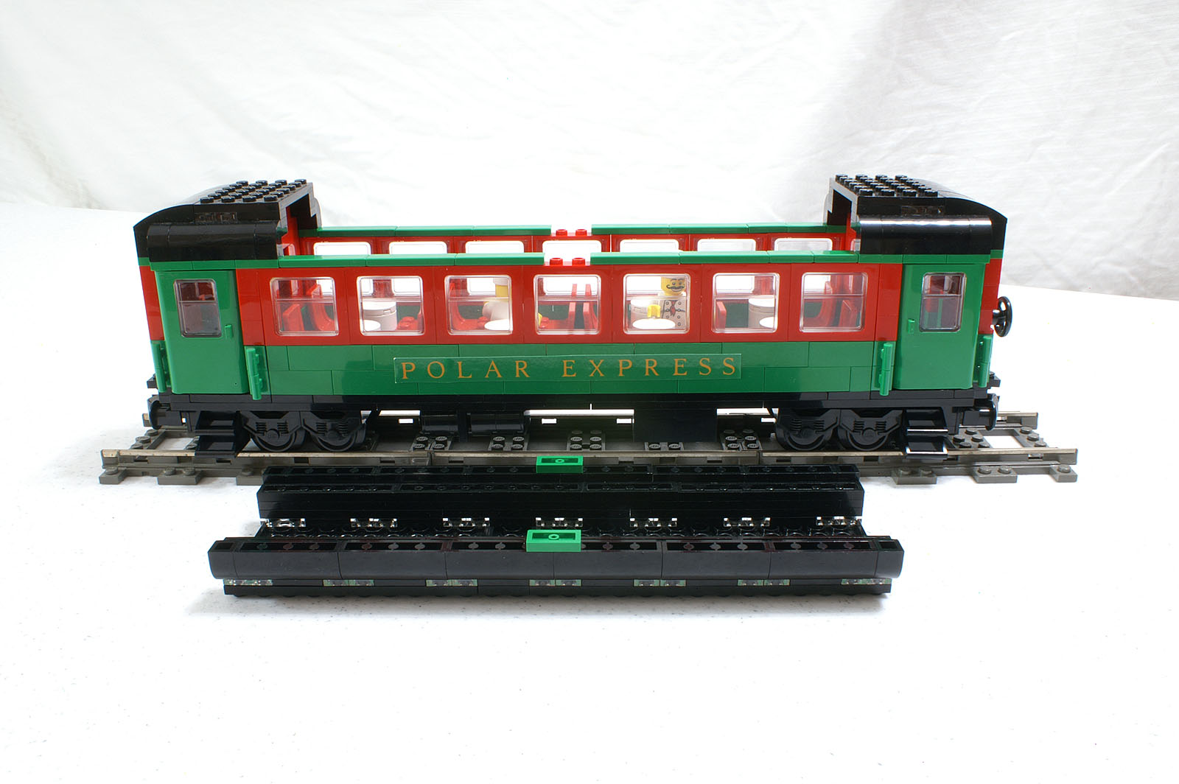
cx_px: 590
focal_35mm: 30
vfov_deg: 43.5
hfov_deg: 62.0
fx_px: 982
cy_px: 392
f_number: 25
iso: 100
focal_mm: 20
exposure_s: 8
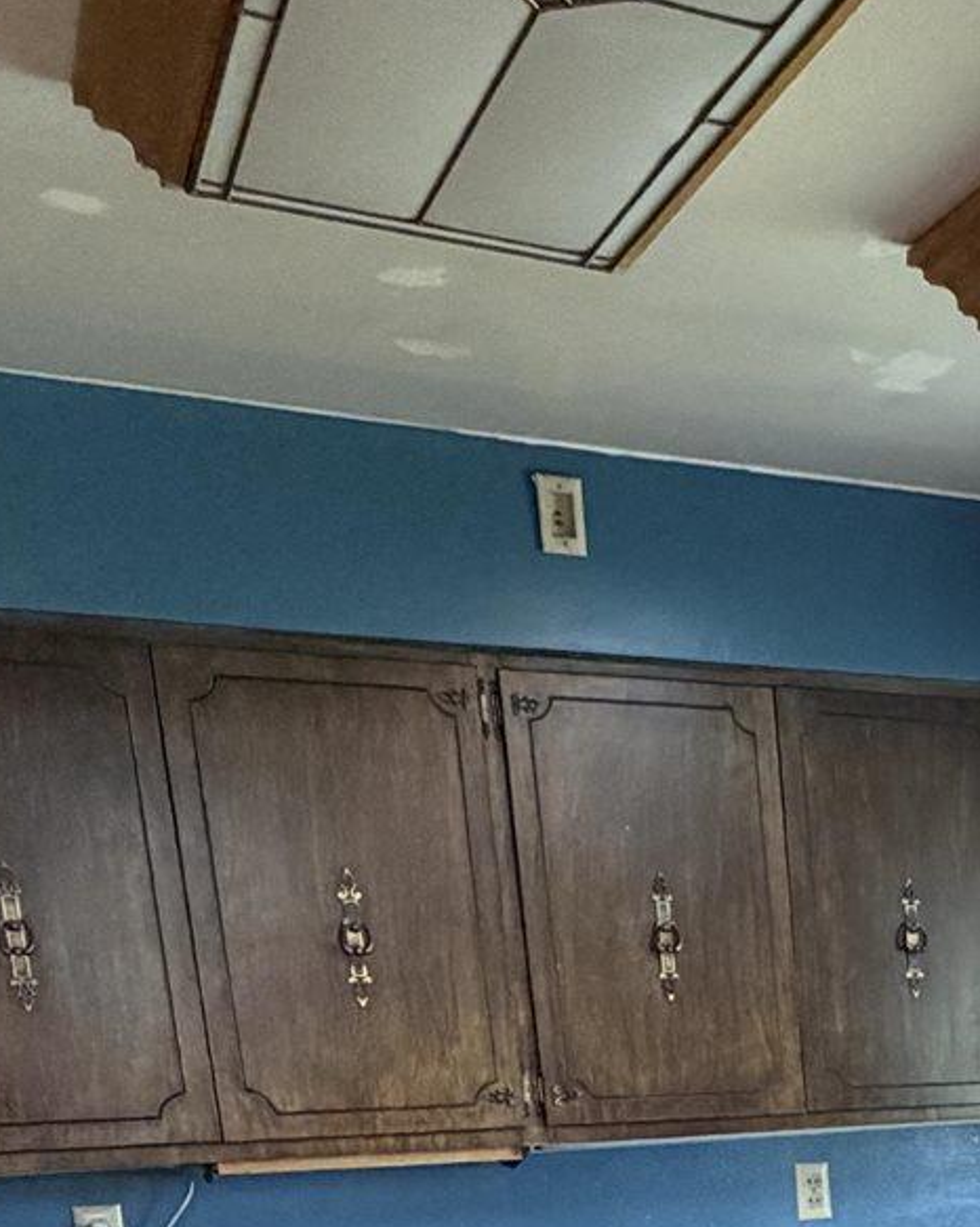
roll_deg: +0.7
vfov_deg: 29.8
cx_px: 1319
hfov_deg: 24.1
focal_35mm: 54
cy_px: 1471
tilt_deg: -13.4
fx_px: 1959
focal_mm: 2.22
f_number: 2.2
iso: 500
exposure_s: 1/60
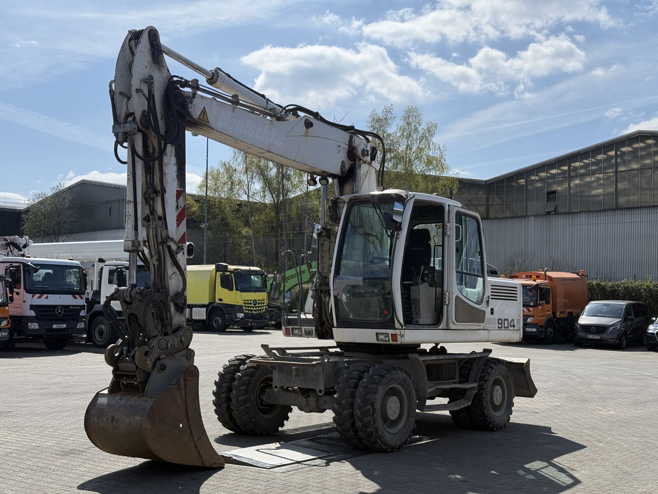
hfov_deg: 39.7
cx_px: 329
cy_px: 247
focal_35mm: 48
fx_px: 912
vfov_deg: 30.3
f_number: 1.78
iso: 64
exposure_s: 1/7874
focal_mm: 6.76
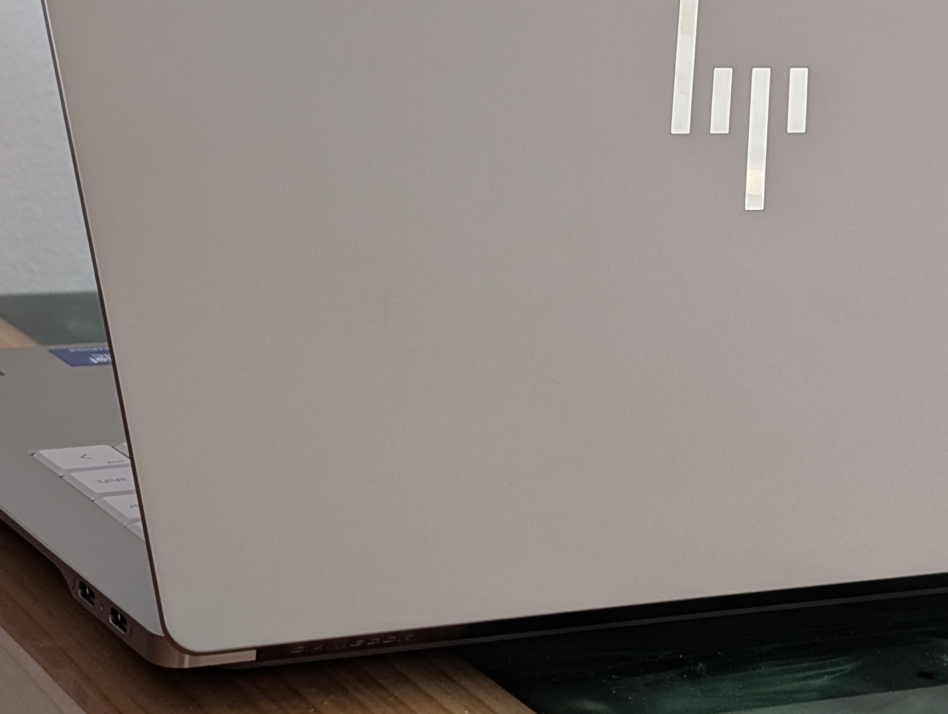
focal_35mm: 97
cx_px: 639
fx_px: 2660
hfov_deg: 20.1
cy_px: 162
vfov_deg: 15.2
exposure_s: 1/24
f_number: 1.68
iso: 26
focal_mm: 6.9
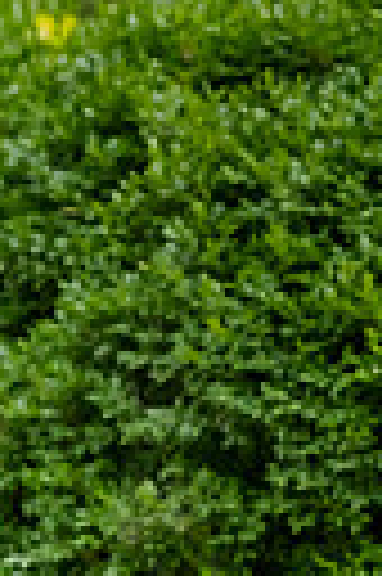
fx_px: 6272
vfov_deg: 5.2
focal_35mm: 393
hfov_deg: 3.5
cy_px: 752
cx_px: -243
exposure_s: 1/500
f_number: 8
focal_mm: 112
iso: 640
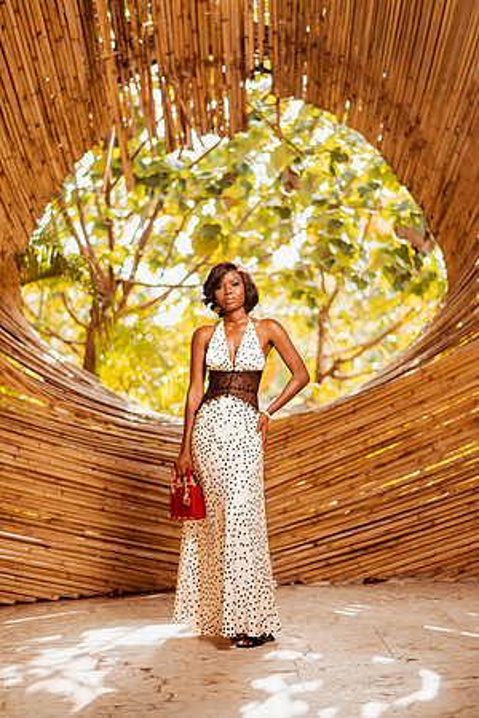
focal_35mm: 58
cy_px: 359
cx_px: 240
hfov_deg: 23.4
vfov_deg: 34.5
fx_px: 1157
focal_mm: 58
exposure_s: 1/2000
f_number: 1.6
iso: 200
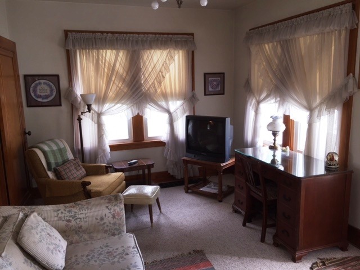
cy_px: 135
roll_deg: +0.3
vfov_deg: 48.2
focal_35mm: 29
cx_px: 180
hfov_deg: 61.7
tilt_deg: -9.8
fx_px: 302
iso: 32
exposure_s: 1/30
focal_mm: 4.15
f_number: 2.2
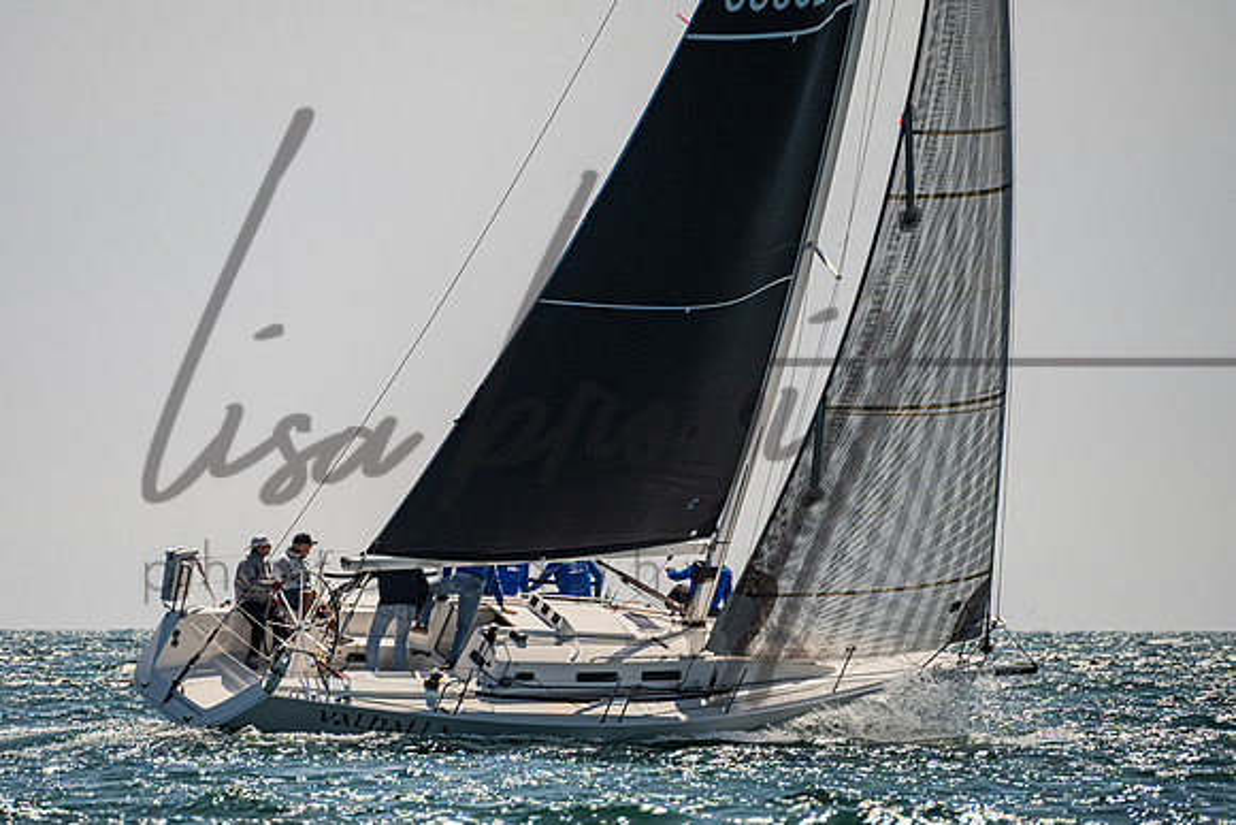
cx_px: 510
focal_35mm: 535
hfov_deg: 3.9
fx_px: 18379
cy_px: 405
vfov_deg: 2.6
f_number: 8
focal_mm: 400
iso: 500
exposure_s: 1/3200
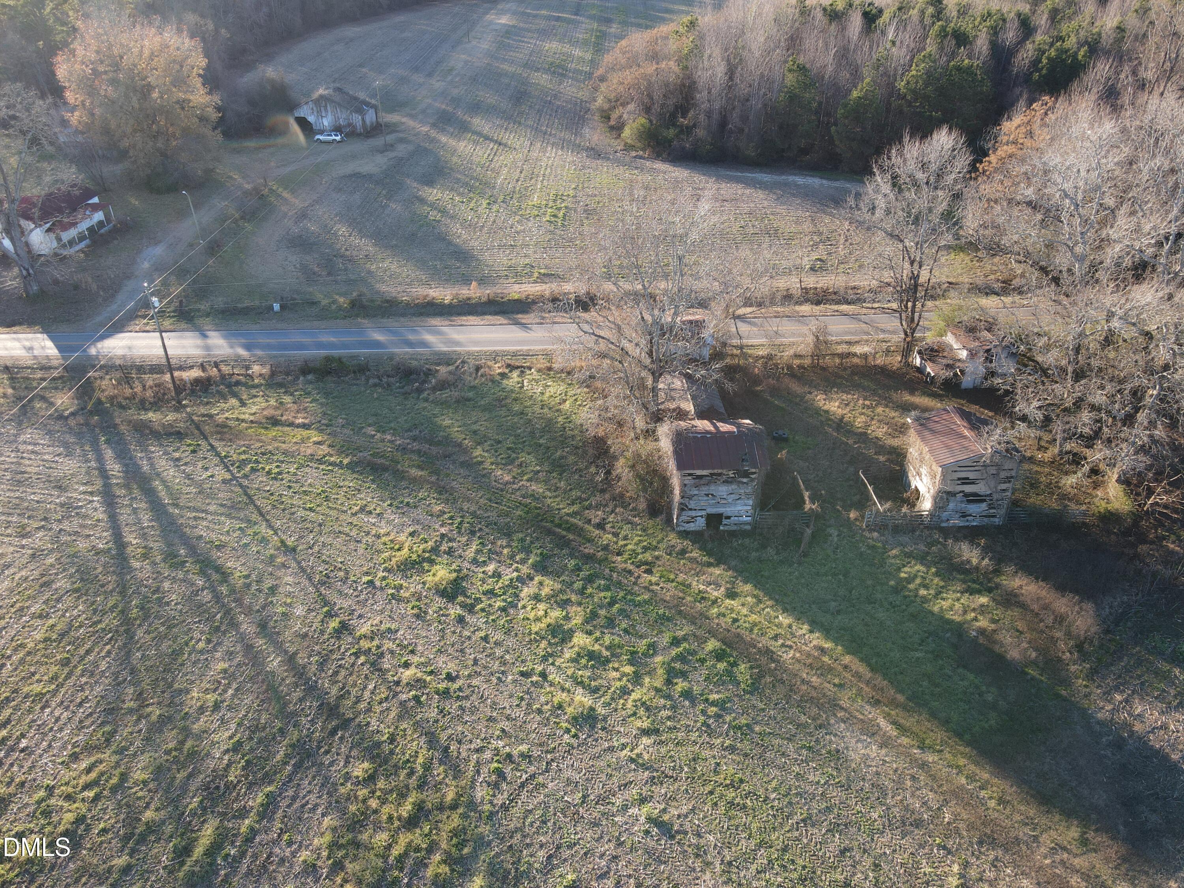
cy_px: 444
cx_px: 592
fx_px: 821
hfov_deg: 71.6
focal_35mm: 24
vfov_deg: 56.8
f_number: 2.8
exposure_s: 1/90
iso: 100
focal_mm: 4.5
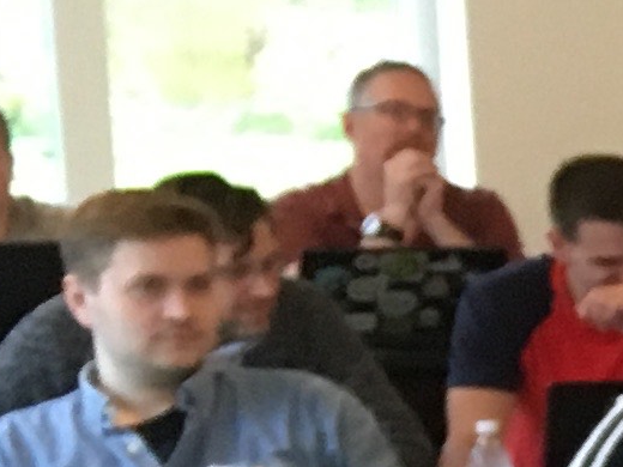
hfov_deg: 7.1
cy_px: 735
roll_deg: -2.4
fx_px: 4049
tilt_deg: -10.6
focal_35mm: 225
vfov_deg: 6.5
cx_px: 2282
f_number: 2.2
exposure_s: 1/33
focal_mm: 4.15
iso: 160
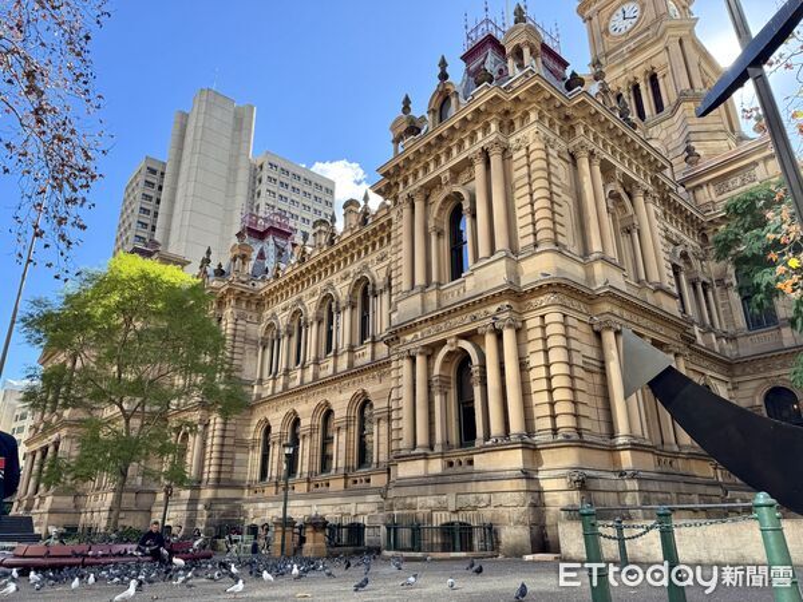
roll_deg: +0.0
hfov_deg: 71.6
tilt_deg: +21.2
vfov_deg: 56.8
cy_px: 301
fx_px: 557
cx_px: 402
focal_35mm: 24
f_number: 1.78
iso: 80
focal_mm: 6.76
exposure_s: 1/678
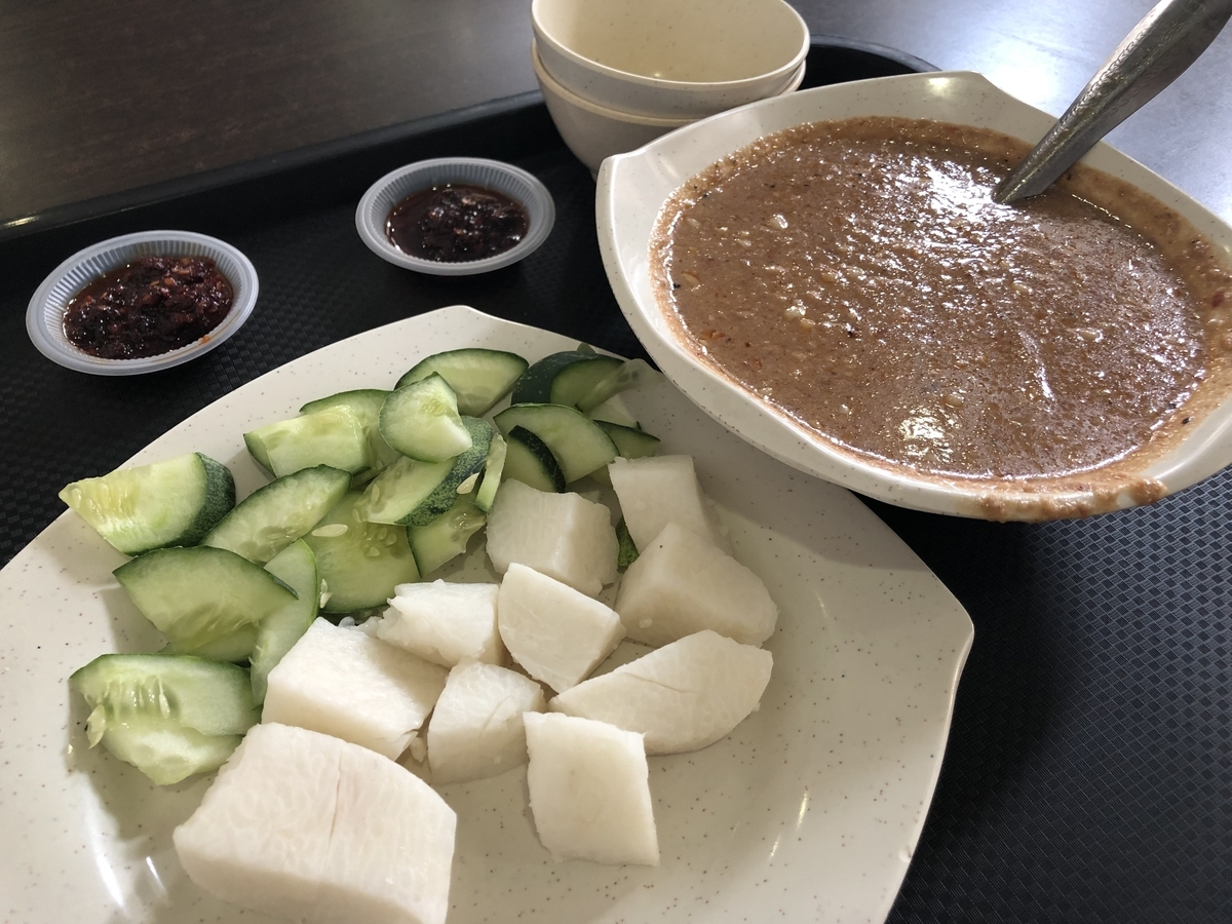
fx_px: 997
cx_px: 616
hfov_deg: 63.4
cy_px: 462
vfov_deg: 49.7
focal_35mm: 28
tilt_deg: -48.2
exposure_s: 1/17
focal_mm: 3.99
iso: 50
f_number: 1.8
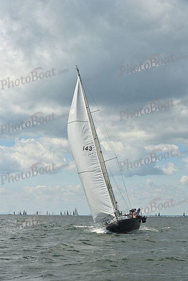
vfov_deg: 28.8
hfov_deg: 19.5
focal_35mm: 70
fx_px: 548
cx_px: 94
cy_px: 140
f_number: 10
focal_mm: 70
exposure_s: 1/1250
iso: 250
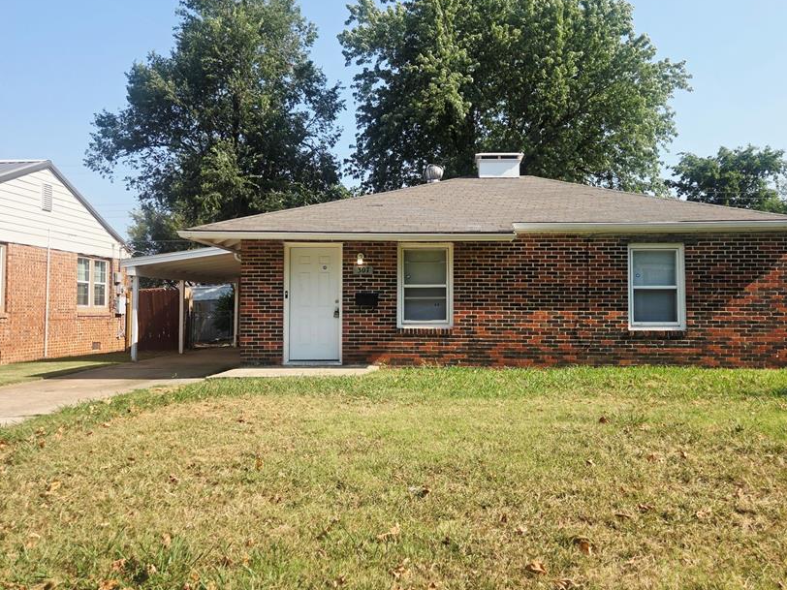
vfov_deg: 48.2
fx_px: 659
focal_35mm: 29
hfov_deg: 61.5
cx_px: 434
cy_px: 280
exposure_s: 1/5000
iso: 80
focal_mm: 5.4
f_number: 1.8
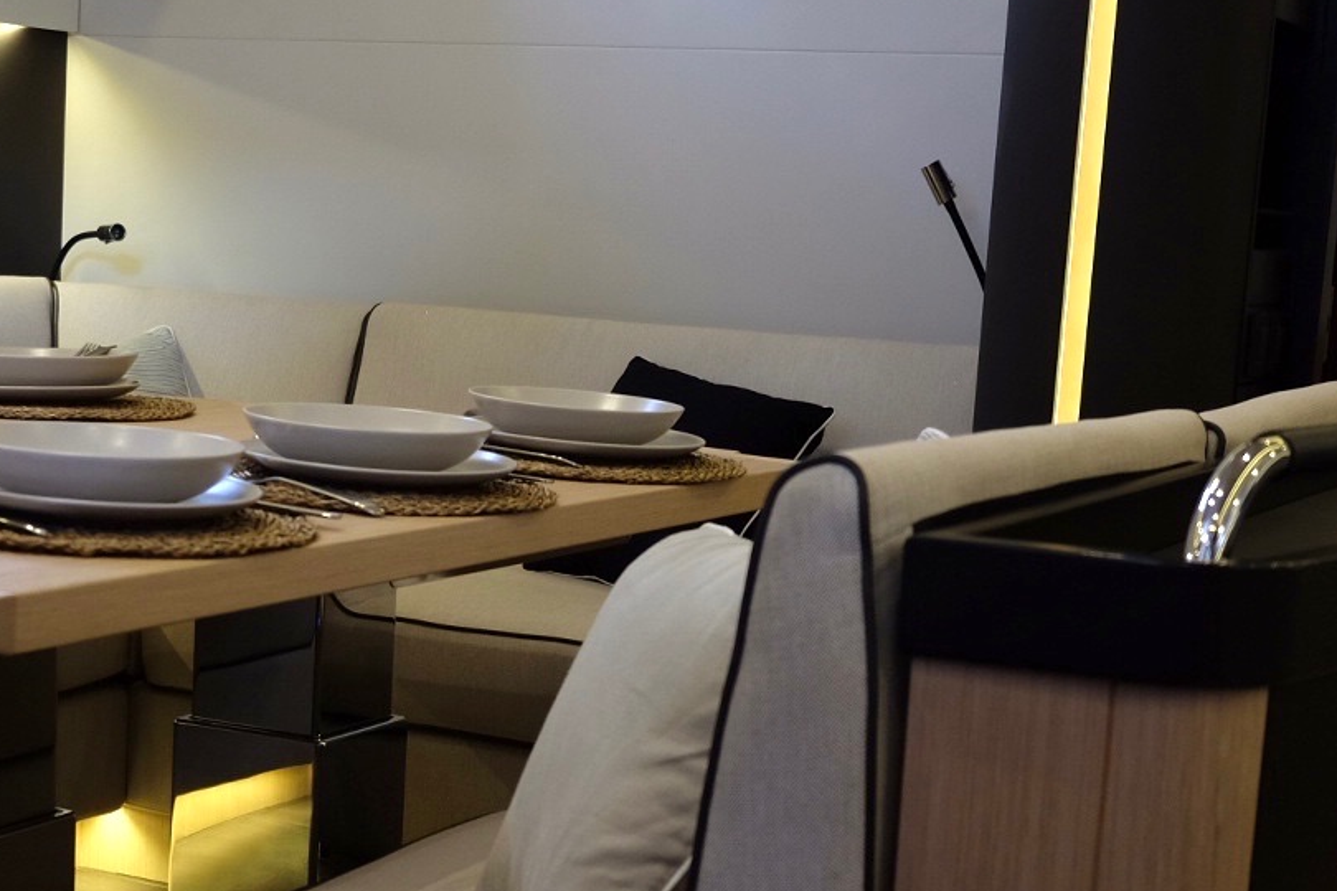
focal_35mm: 68
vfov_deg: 19.8
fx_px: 2525
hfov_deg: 29.5
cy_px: 691
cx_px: 477
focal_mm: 20.5
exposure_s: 1/56
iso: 400
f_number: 3.2
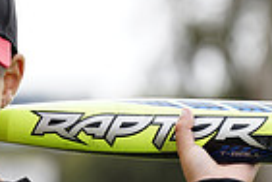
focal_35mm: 648
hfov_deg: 3.2
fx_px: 4896
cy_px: 268
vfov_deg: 2.1
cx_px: -69
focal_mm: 157
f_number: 5.6
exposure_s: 1/250
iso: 100
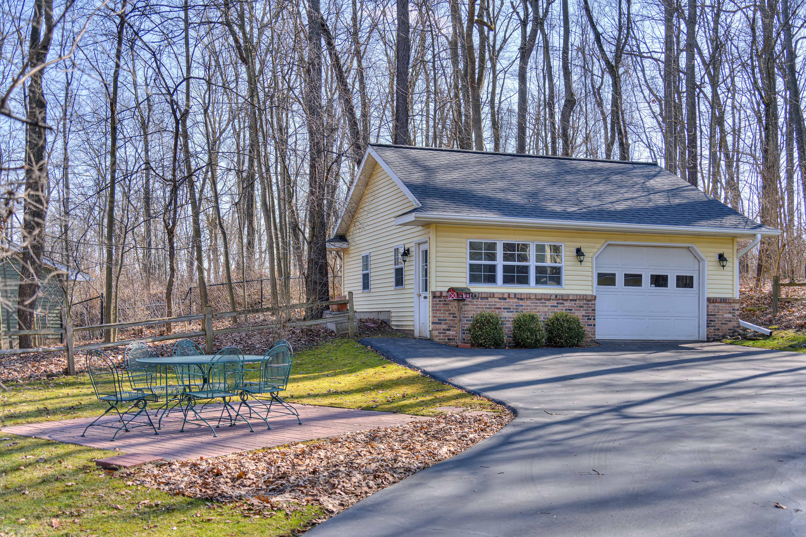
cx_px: 403
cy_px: 268
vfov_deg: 35.0
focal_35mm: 38
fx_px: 851
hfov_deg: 50.7
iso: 100
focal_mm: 38
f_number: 3.2
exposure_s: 1/400
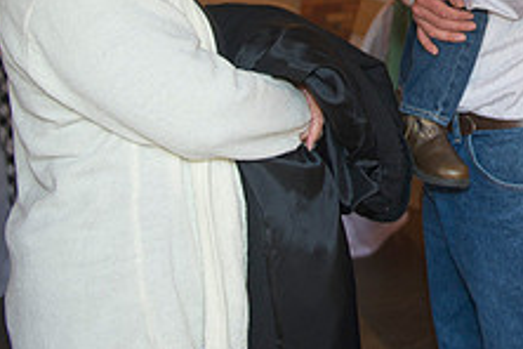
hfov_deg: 23.7
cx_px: 554
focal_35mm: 81
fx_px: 1177
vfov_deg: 16.1
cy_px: -78
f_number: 2.8
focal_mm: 31
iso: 800
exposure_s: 1/80
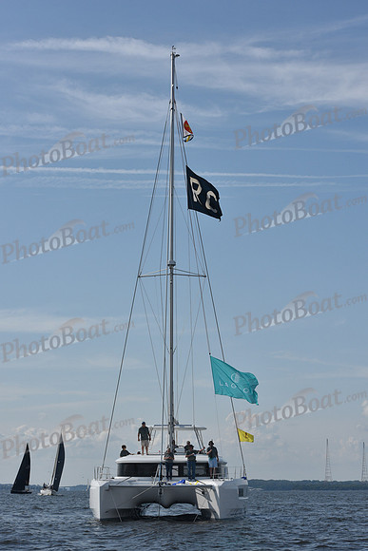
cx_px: 184
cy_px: 276
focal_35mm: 70
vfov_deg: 28.8
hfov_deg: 19.5
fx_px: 1073
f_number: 11
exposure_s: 1/1250
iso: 320
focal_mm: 70
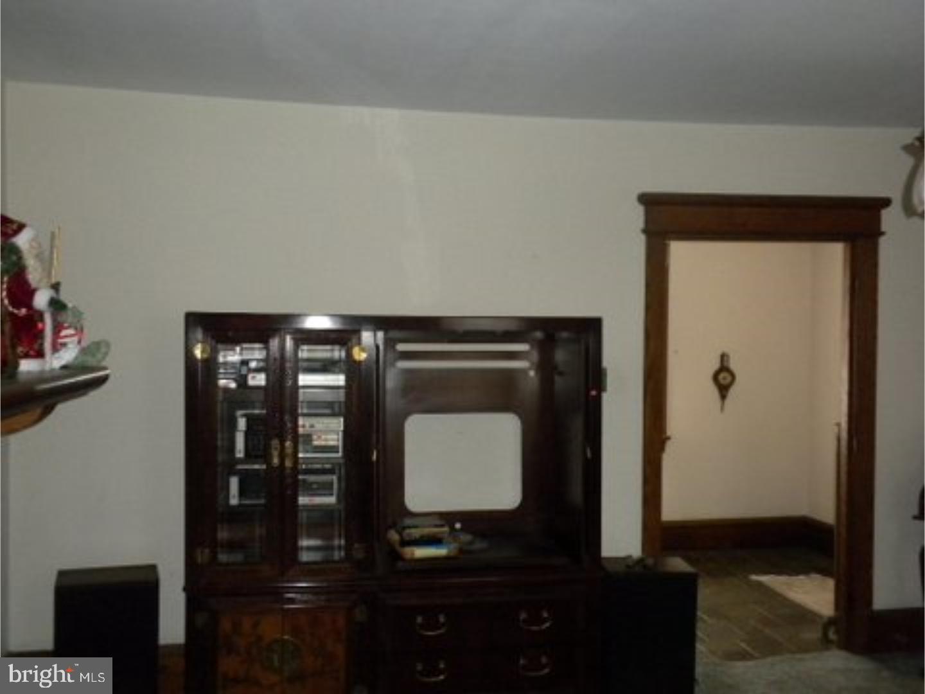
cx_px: 462
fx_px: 989
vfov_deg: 38.7
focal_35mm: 37
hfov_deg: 50.1
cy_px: 347
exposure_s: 1/30
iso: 400
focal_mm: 6.6
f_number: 3.5
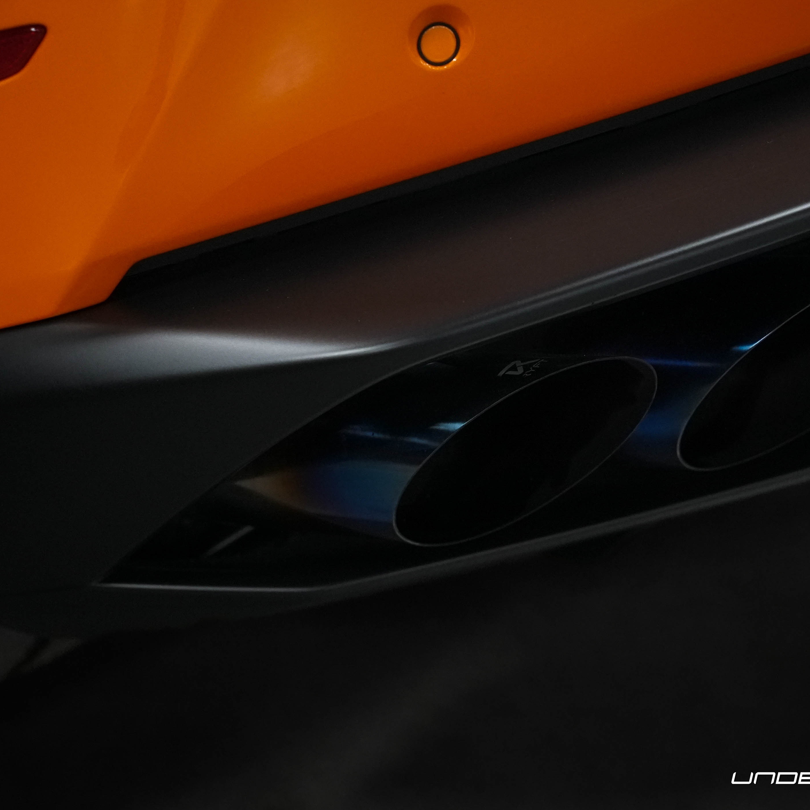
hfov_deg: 22.0
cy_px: 404
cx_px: 580
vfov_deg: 22.2
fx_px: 2065
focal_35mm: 78
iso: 12800
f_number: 5
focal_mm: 61
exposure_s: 1/160
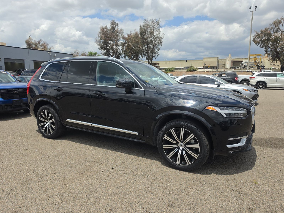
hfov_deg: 73.9
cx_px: 142
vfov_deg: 58.9
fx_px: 189
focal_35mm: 23
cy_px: 106
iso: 63
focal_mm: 6.5
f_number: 1.4
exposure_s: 1/7940
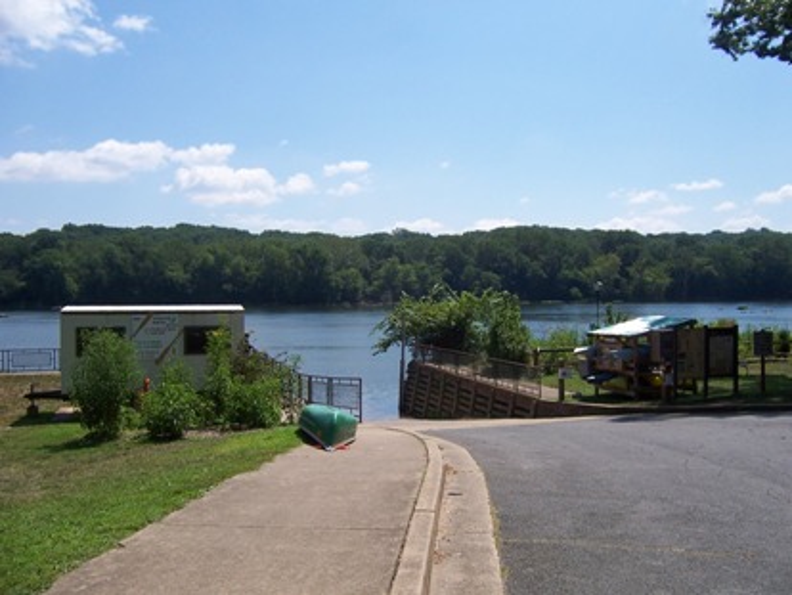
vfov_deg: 43.0
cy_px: 298
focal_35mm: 33
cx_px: 396
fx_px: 755
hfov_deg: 55.3
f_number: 4
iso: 80
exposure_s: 1/1000
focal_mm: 5.5
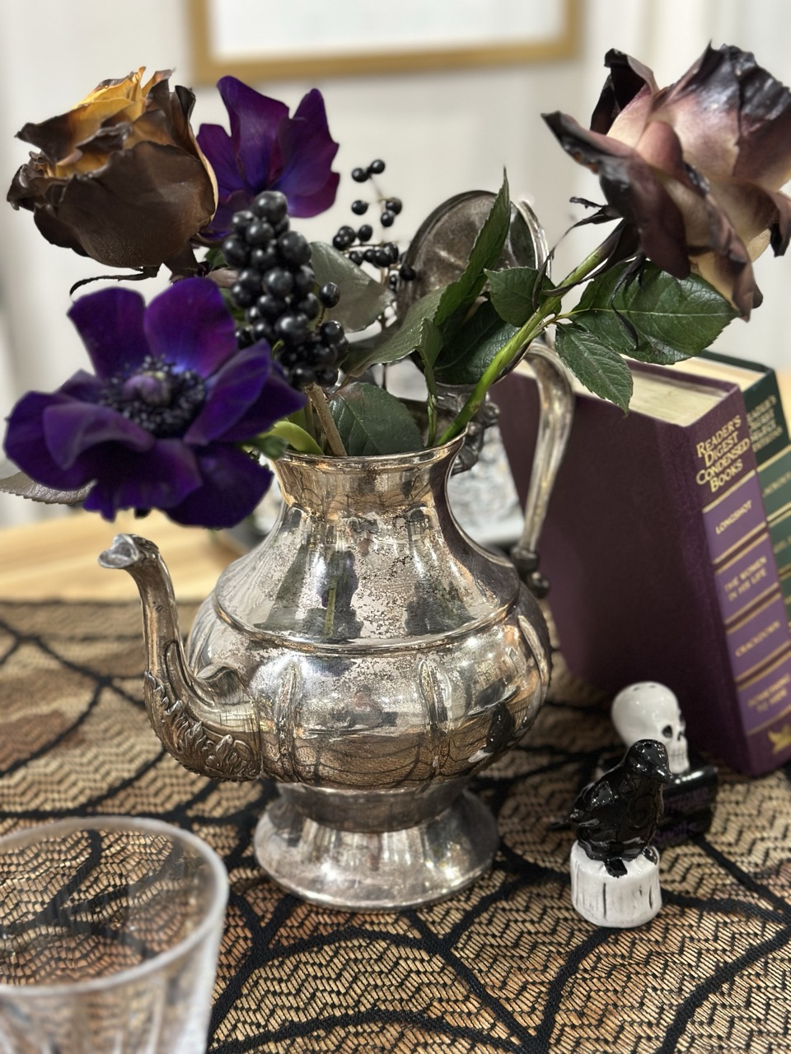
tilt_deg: -20.6
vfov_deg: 39.7
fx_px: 1462
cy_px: 527
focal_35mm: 48
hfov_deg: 30.3
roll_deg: +0.2
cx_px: 396
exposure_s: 1/40
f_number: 1.78
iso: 250
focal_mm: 6.86
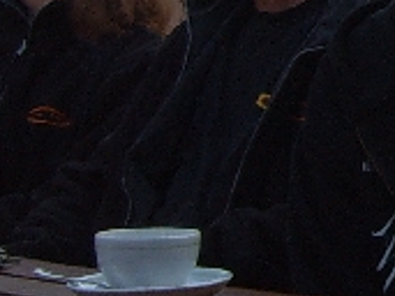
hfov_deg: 11.5
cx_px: 605
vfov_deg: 8.9
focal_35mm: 164
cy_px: -69
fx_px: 1870
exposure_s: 1/90
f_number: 5.8
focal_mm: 5.8
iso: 50
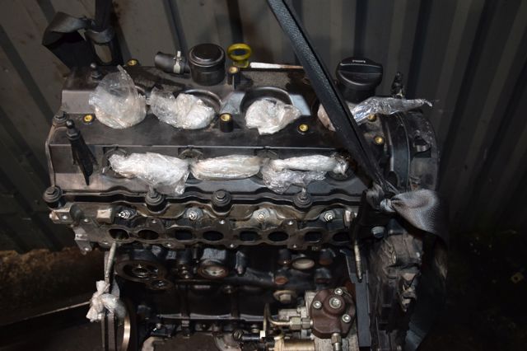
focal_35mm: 32
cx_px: 264
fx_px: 461
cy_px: 176
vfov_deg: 41.7
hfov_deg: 59.5
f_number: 5
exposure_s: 1/60
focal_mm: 21
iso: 800
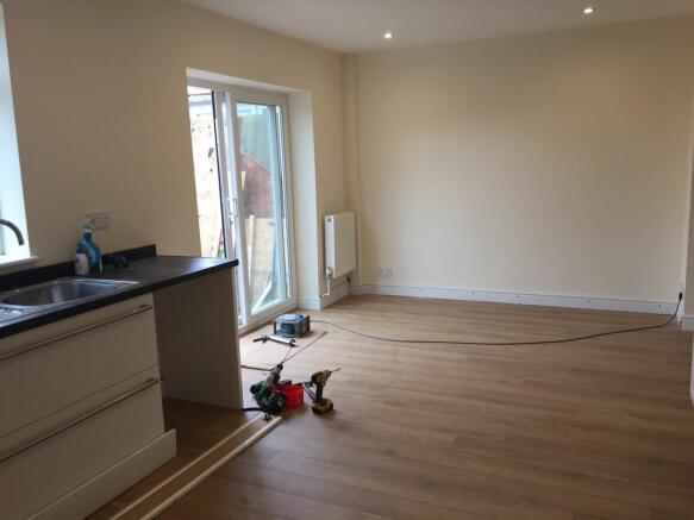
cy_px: 260
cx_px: 347
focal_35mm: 29
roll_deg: +2.7
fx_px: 581
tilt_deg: -9.7
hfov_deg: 61.7
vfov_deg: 48.2
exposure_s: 1/50
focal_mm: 4.15
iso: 32
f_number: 2.2
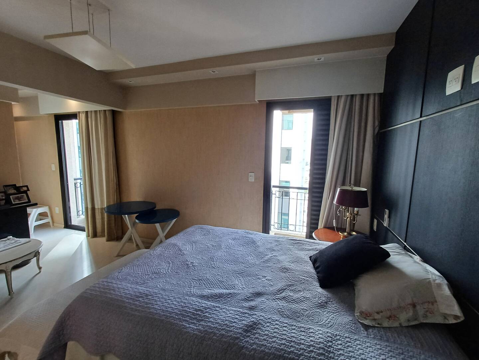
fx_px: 221
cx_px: 240
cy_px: 180
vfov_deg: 78.1
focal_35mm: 16
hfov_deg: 94.5
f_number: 2.2
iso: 80
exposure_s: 1/60
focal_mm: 1.64
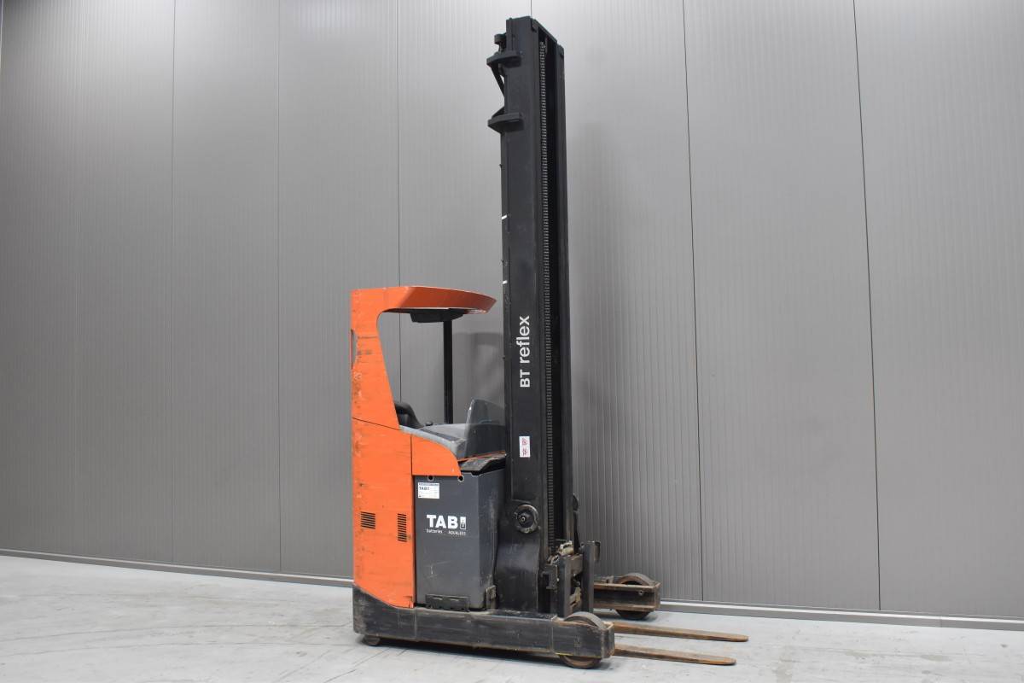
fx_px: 896
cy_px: 342
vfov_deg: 41.7
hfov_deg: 59.5
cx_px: 512
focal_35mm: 32
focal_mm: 21
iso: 1250
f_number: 5.6
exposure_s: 1/25
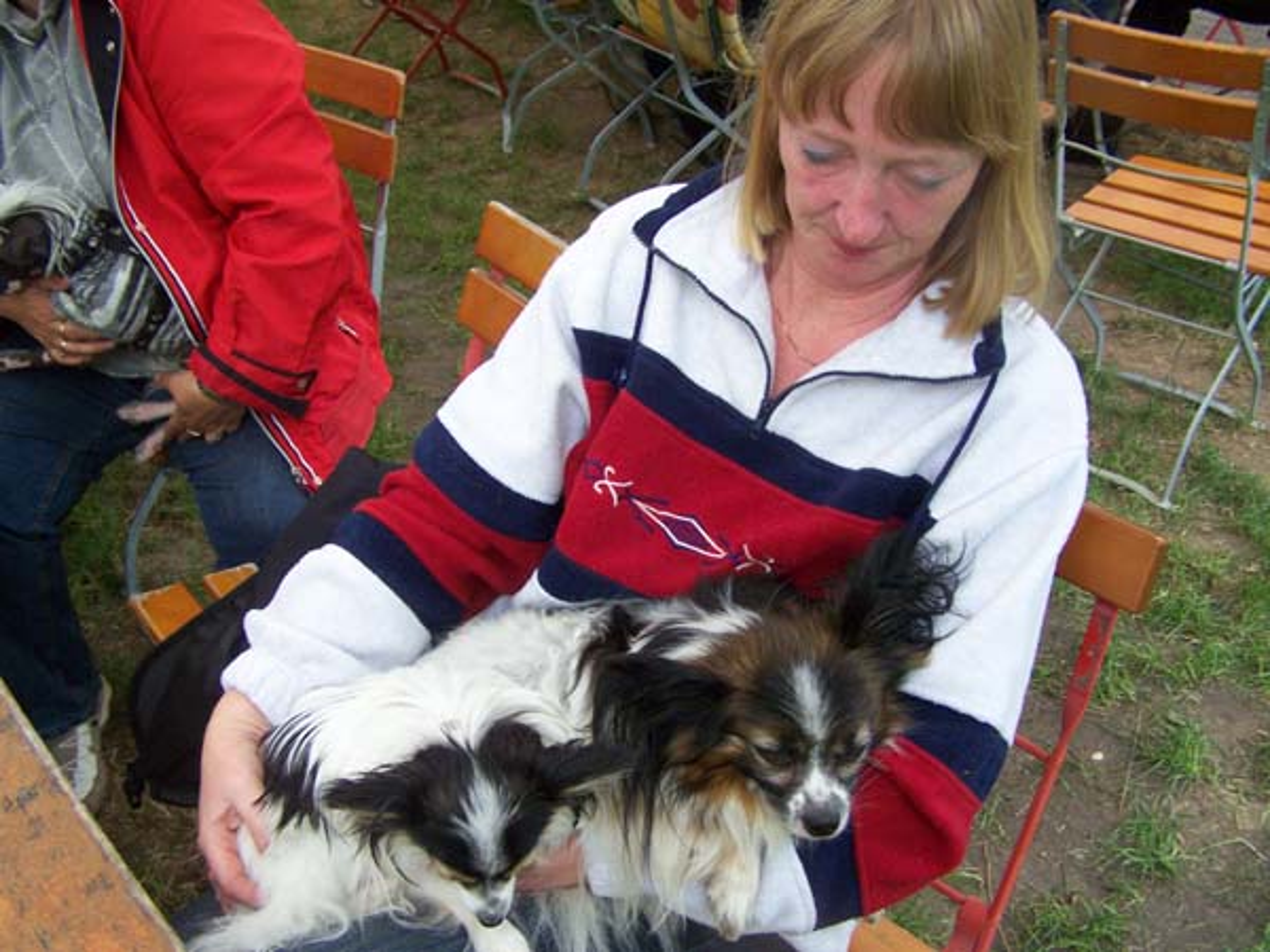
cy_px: 476
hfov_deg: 49.0
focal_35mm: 38
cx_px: 635
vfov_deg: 37.7
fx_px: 1394
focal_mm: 6.3
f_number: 2.8
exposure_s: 1/160
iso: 160
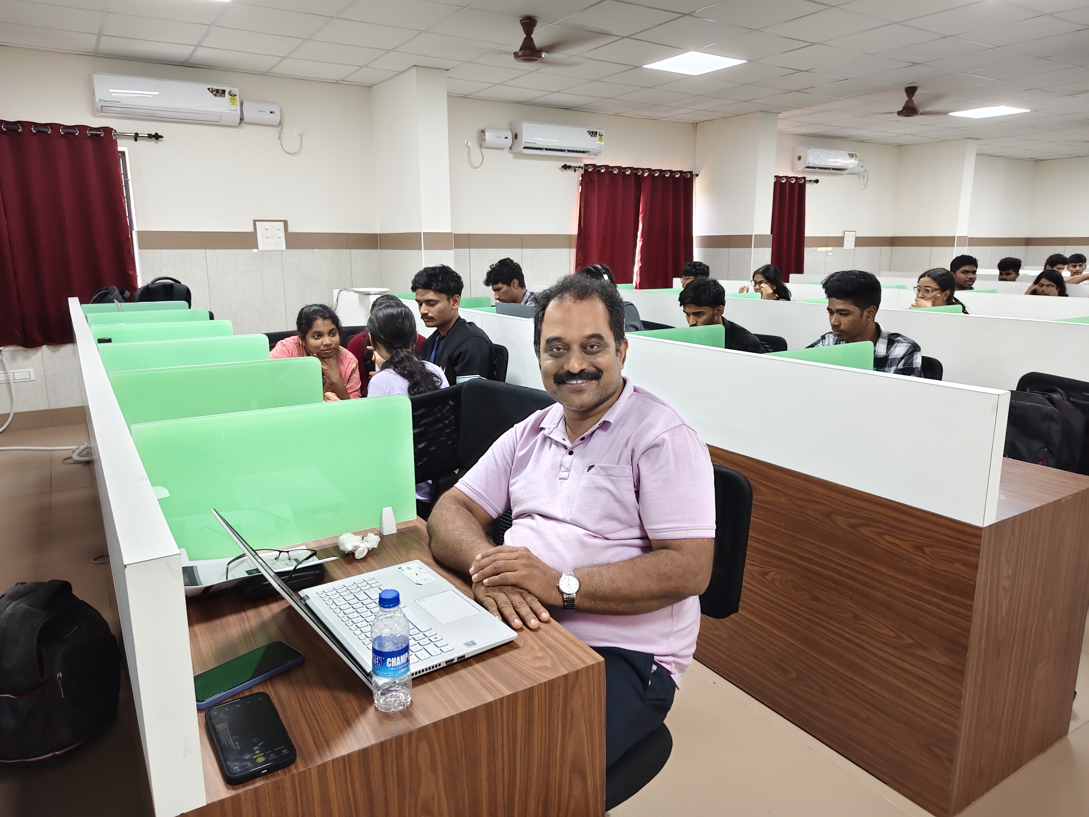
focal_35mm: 23
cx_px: 544
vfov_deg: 58.9
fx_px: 724
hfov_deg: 73.9
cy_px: 408
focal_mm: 5.56
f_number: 1.88
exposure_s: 1/50
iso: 212
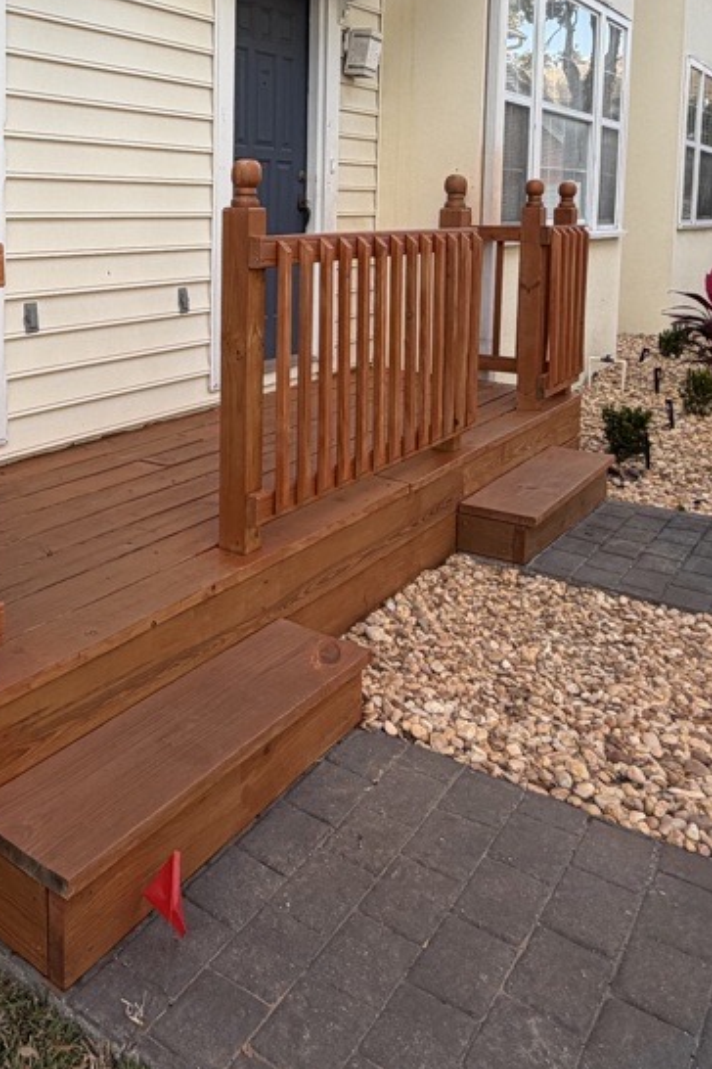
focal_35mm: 32
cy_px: 286
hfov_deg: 37.9
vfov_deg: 56.2
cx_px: 51
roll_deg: +0.4
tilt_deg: -4.5
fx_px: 949
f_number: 2.2
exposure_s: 1/164
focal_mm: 2.22
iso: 40
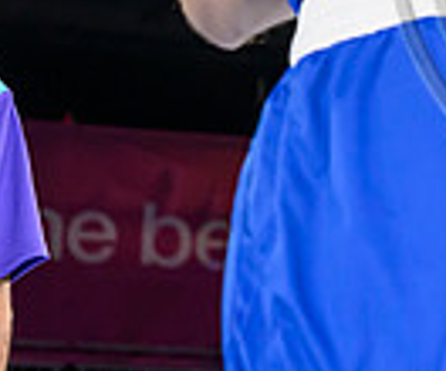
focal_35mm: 203
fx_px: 2724
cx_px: 958
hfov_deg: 8.7
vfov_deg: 7.7
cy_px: -88
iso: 2000
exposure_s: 1/1600
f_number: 3.2
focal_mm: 43
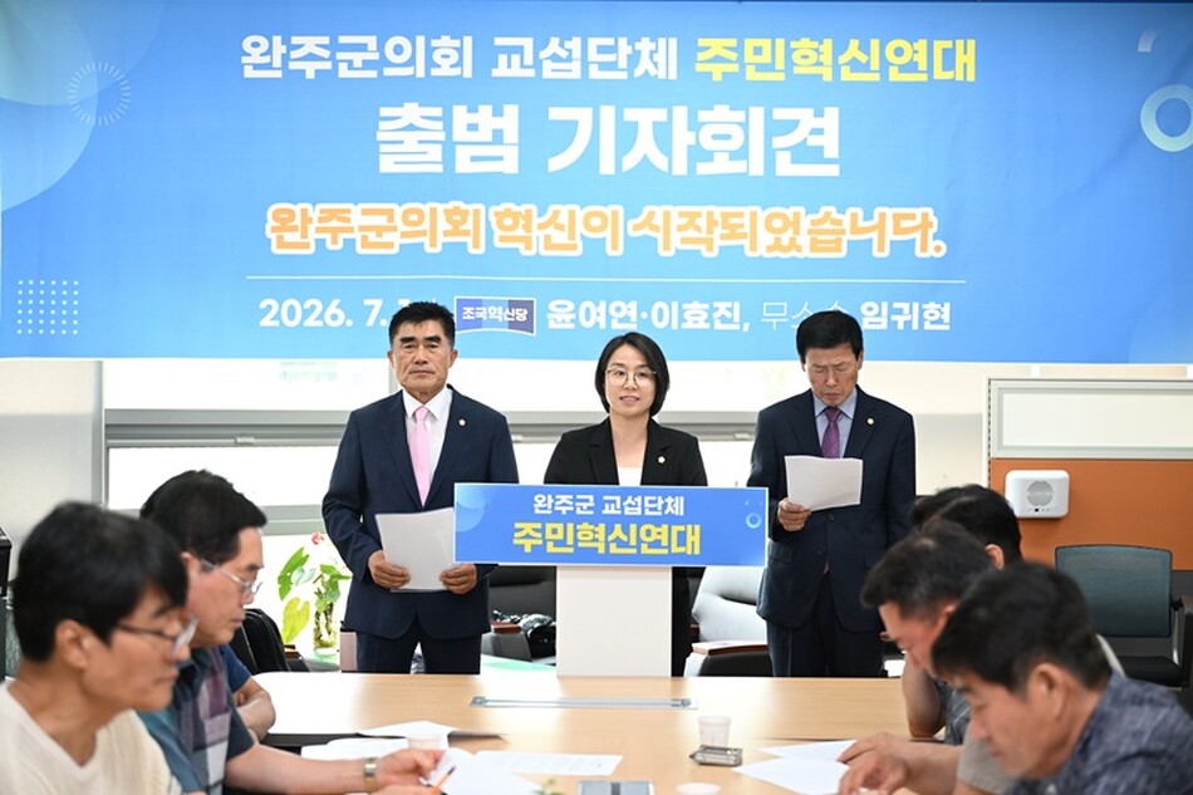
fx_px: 1988
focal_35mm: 60
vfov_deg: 22.6
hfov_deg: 33.4
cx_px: 596
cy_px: 398
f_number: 2.8
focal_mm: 60
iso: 1000
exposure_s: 1/200
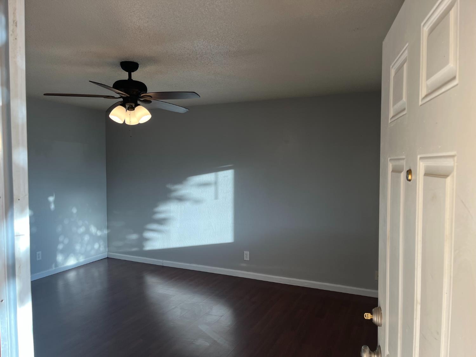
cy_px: 178
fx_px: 358
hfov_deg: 67.3
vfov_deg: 53.1
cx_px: 238
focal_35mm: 26
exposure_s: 1/202
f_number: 1.6
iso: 40
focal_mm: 5.1
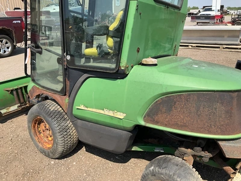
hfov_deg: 61.7
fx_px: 202
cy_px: 90
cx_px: 120
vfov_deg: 48.2
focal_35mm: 29
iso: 25
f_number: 1.8
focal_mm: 3
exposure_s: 1/1195
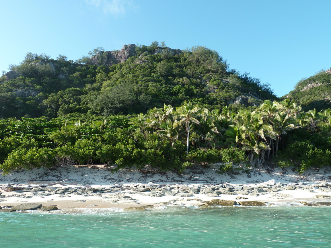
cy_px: 121
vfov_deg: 53.0
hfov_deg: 67.3
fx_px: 249
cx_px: 169
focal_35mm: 26
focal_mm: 4.1
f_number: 4
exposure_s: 1/200
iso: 80
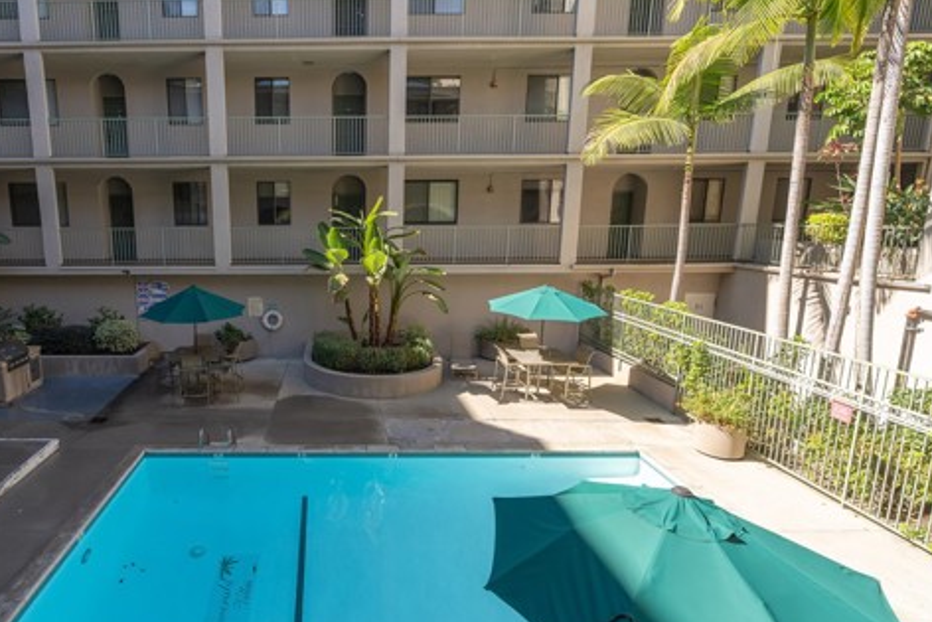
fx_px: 492
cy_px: 309
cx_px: 324
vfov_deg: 64.6
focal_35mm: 19
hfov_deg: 84.4
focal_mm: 14
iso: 800
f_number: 8
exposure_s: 1/800
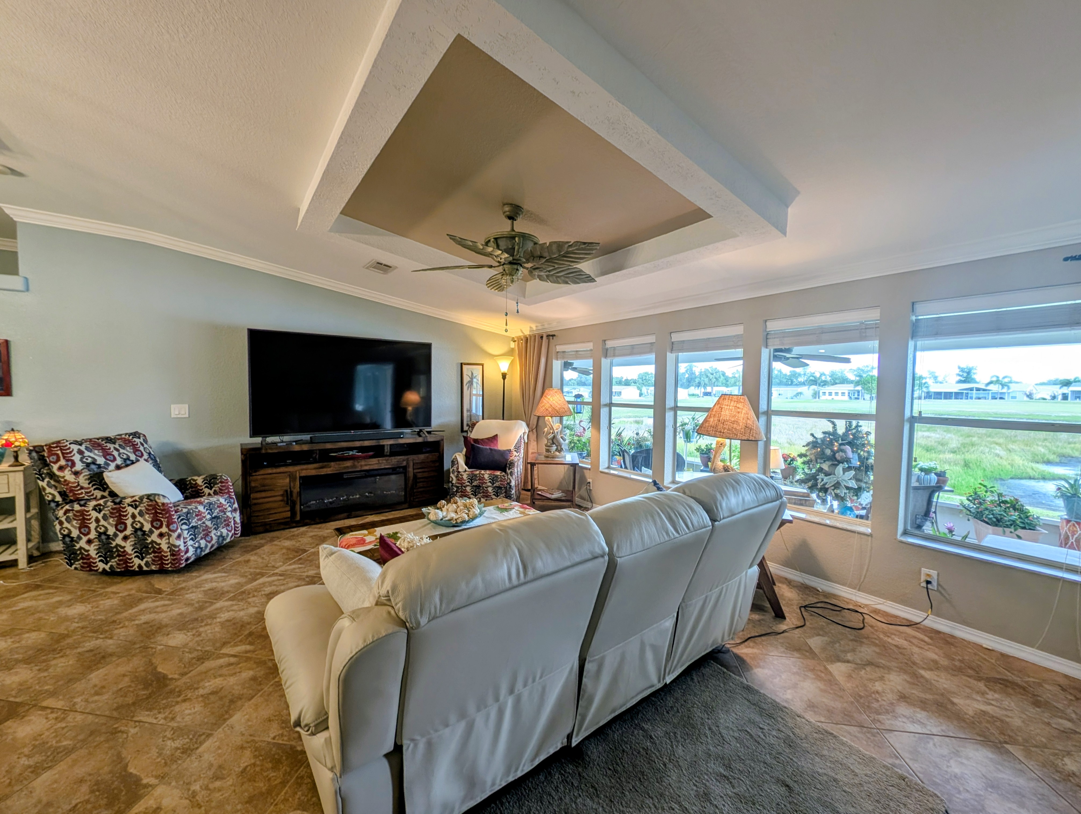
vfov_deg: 94.6
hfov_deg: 110.5
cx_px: 540
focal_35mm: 12
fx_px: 375
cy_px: 407
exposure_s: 1/60
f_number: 1.95
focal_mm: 2.23
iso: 64
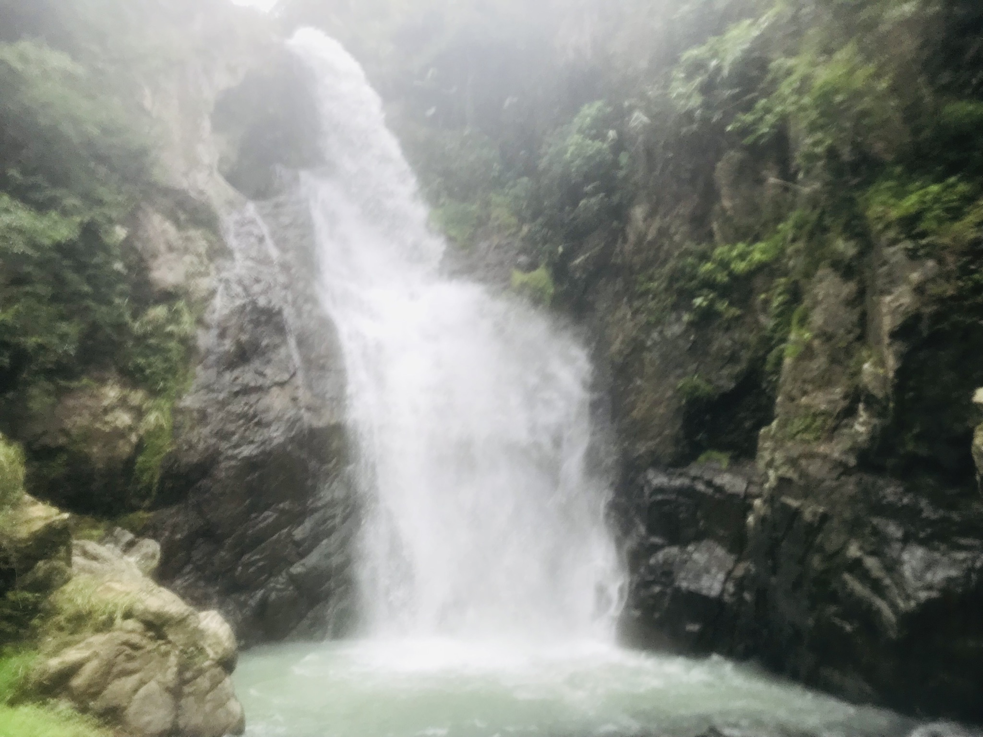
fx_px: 795
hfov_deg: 63.4
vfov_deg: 49.7
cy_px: 368
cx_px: 492
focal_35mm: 28
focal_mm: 3.99
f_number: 1.8
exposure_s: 1/760
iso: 20
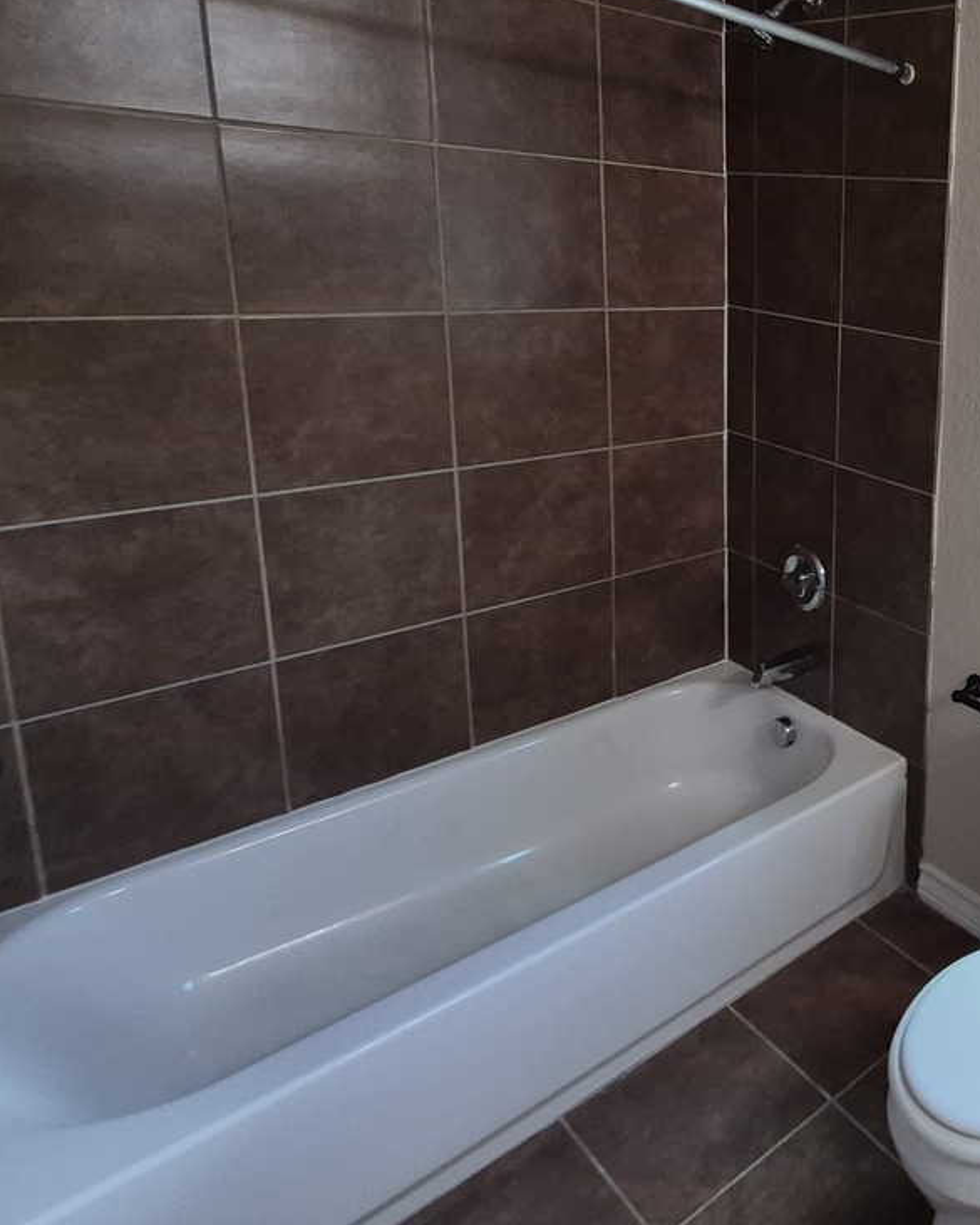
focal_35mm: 25
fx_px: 906
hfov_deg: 43.6
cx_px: 1084
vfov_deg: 66.6
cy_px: 427
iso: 320
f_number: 2.2
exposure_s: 1/60
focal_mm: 1.74
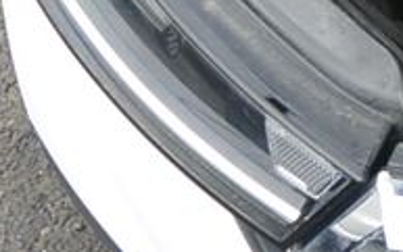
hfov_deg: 11.2
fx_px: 1605
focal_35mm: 146
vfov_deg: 8.6
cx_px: 1050
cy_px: -207
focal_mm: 10
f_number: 4
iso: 160
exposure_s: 1/320
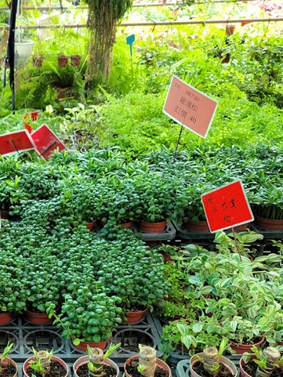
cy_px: 265
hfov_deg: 25.2
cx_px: -25
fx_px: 588
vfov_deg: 35.0
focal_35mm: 54
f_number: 1.8
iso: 160
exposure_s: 1/120
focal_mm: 5.4
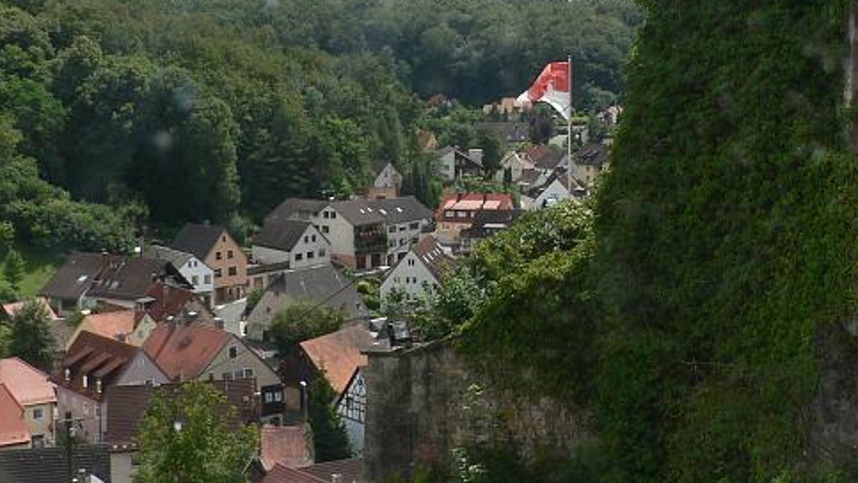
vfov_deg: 18.4
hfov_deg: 31.8
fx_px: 1479
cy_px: 83
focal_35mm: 65
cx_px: 627
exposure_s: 1/400
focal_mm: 6
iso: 80
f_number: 5.6
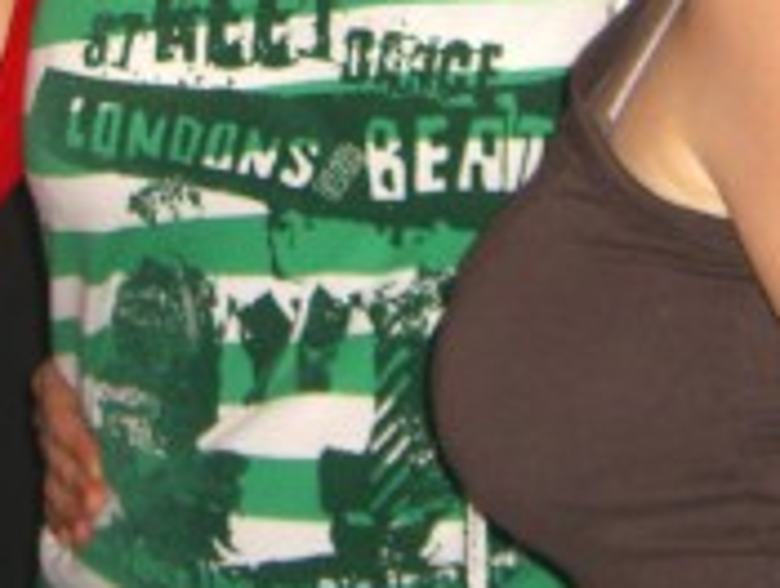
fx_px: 2935
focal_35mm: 130
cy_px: -285
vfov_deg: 11.0
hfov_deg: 15.1
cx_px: 227
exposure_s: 1/60
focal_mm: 7.9
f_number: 2.8
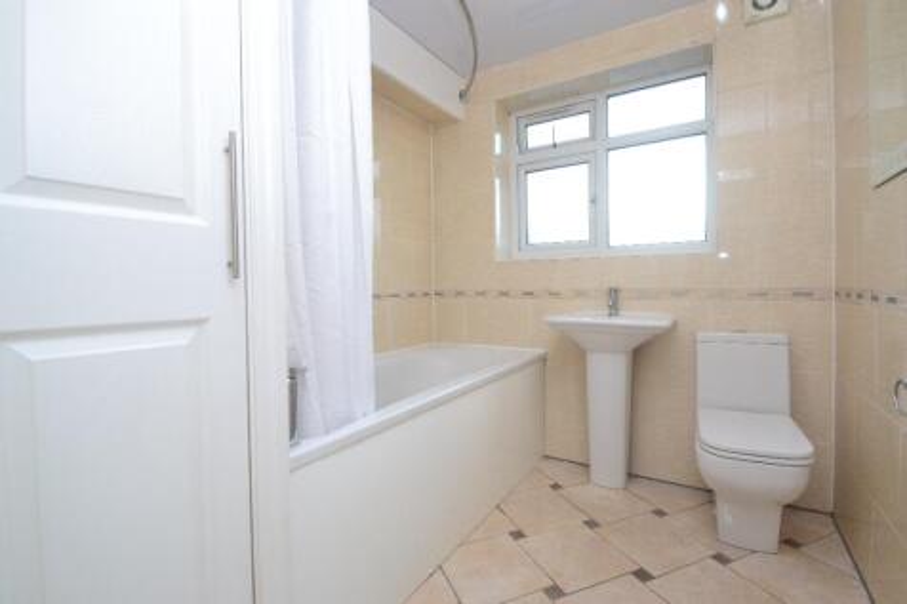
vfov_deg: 77.3
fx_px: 378
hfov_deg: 100.4
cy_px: 302
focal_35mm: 15
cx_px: 454
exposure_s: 1/60
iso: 640
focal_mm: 10
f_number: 8
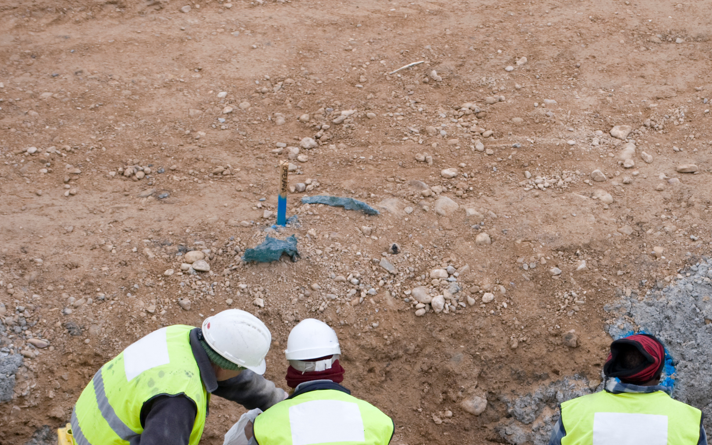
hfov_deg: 8.4
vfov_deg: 5.3
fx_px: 4832
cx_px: 602
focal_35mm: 249
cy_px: 374
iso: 400
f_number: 4
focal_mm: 120
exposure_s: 1/250
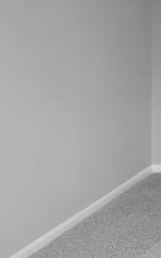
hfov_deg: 12.0
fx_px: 582
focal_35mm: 83
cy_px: 22
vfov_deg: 24.2
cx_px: 412
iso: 100
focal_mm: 16
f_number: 8
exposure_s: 1/3
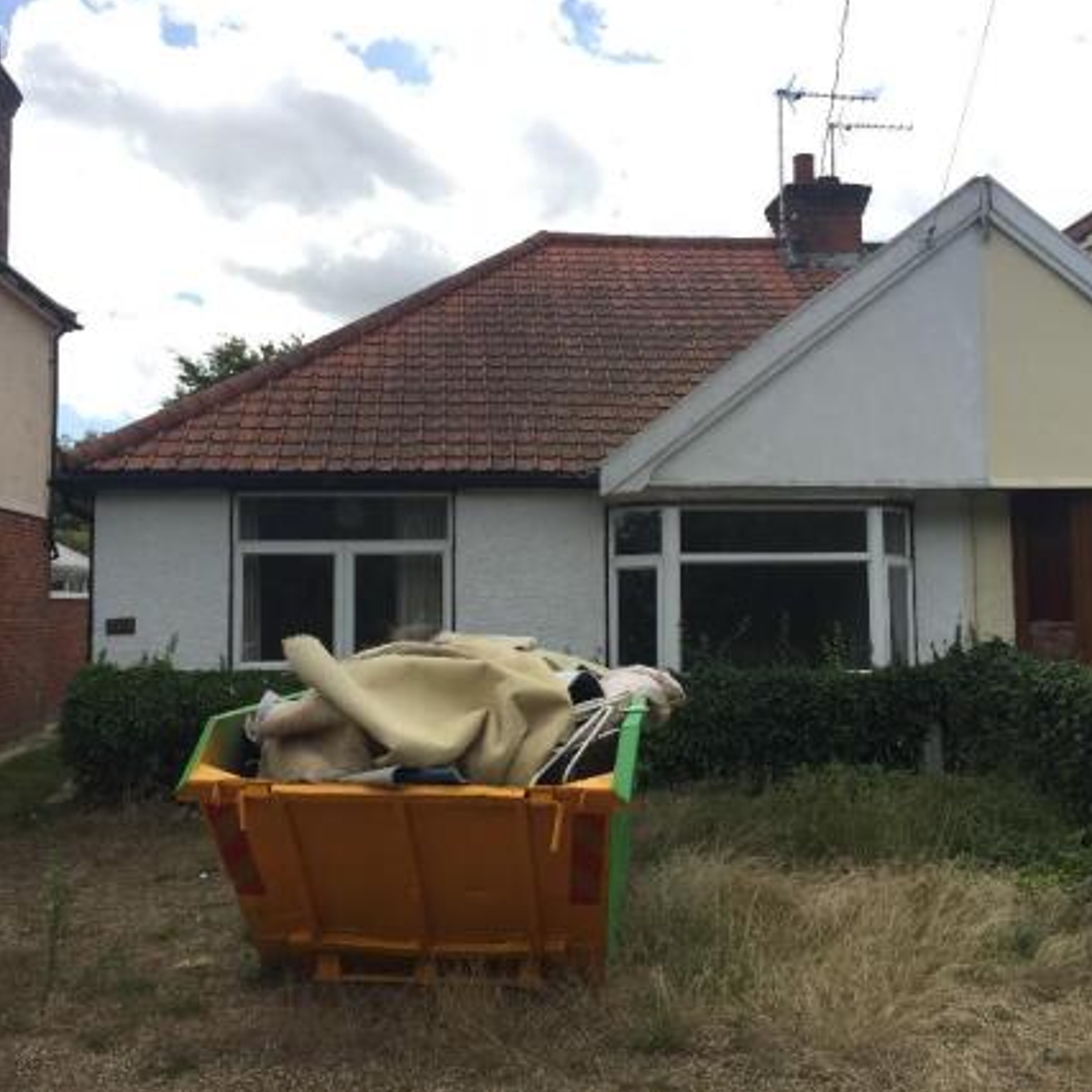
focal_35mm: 35
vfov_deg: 47.2
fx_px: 1249
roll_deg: -0.5
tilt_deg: +3.3
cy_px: 543
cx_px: 577
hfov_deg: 47.2
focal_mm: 4.15
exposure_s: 1/1464
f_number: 2.2
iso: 32
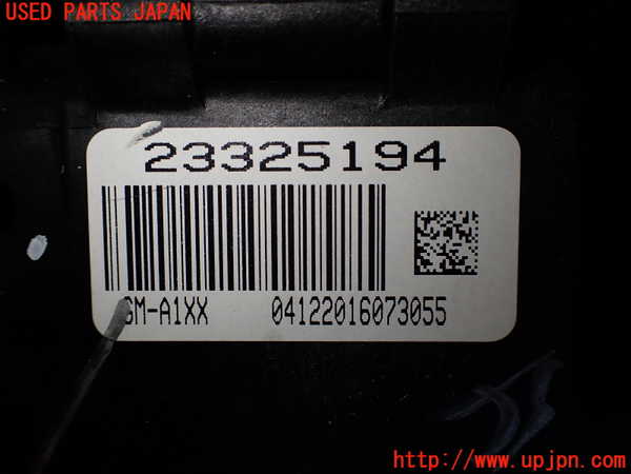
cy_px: 237
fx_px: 547
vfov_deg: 46.8
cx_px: 316
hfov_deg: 60.0
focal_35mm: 30
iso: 100
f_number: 2.3
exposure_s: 1/200
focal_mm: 5.4
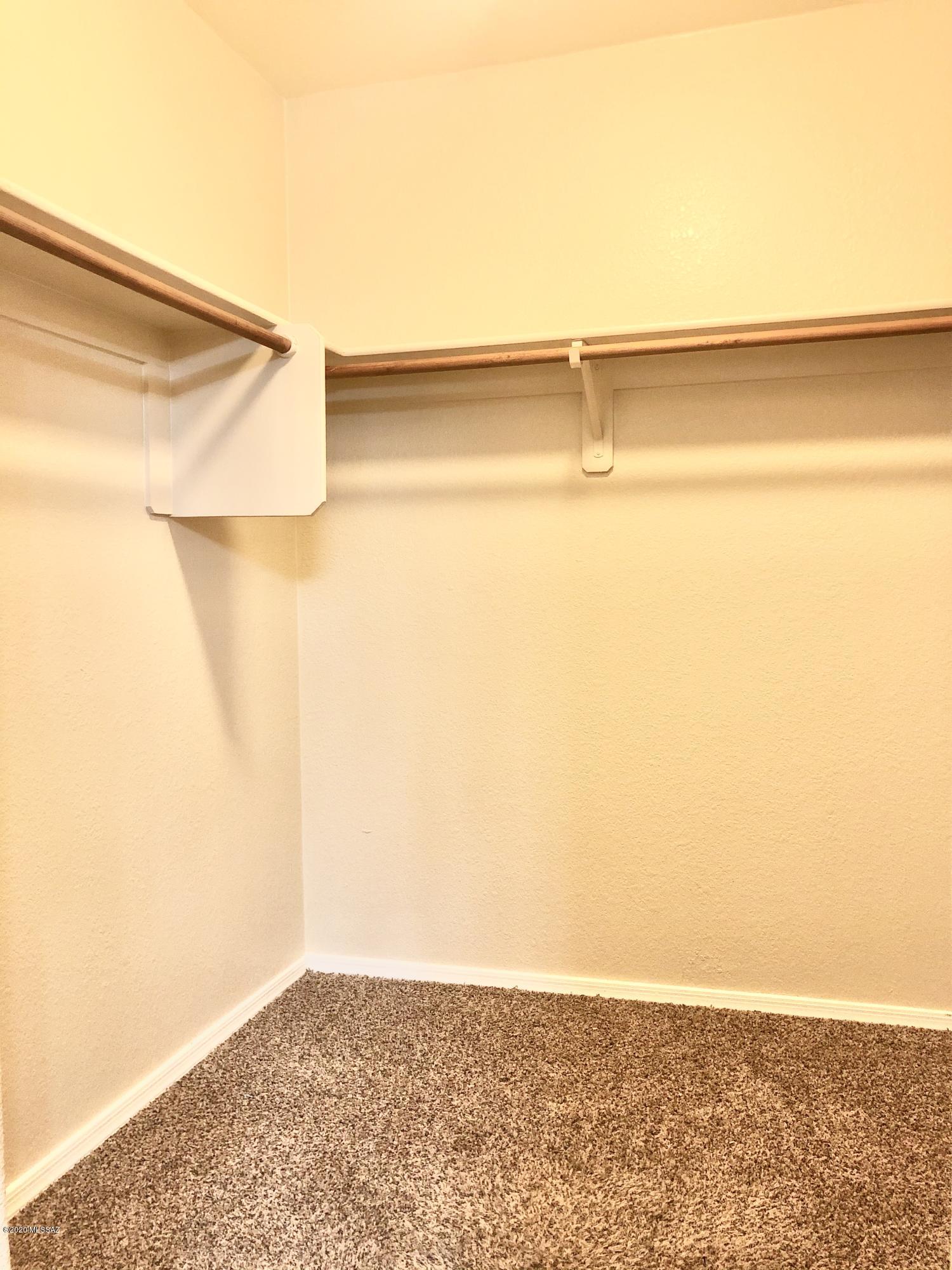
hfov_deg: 49.7
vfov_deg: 63.4
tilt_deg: -2.6
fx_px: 1027
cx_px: 476
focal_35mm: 28
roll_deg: +1.0
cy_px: 635
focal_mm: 4
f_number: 1.8
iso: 50
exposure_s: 1/15
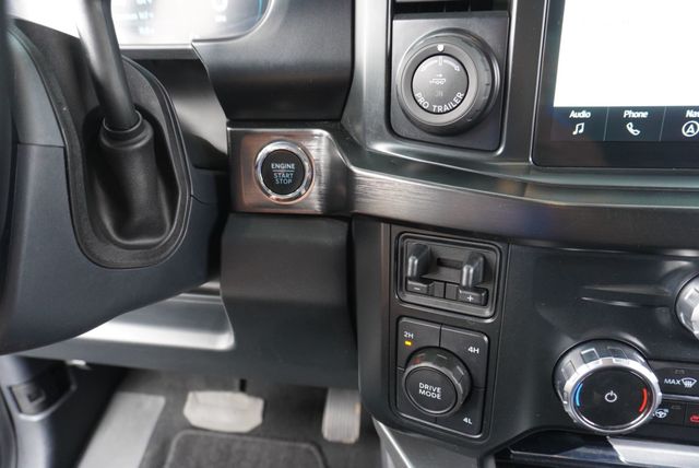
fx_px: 466
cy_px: 234
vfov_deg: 53.2
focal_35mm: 24
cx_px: 350
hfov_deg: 73.7
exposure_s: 1/60
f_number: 4
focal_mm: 16
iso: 1000
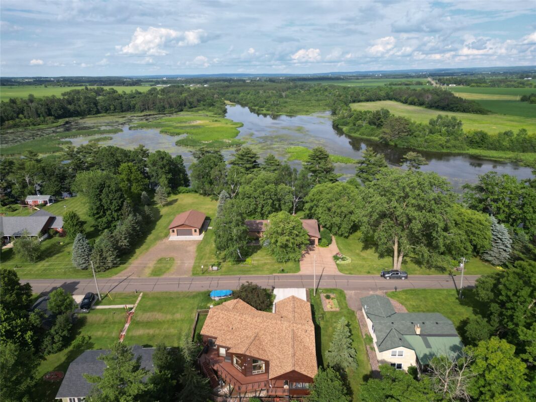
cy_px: 201
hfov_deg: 71.6
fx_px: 372
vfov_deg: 56.8
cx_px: 268
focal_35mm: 24
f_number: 1.7
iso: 110
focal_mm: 6.72
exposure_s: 1/2500
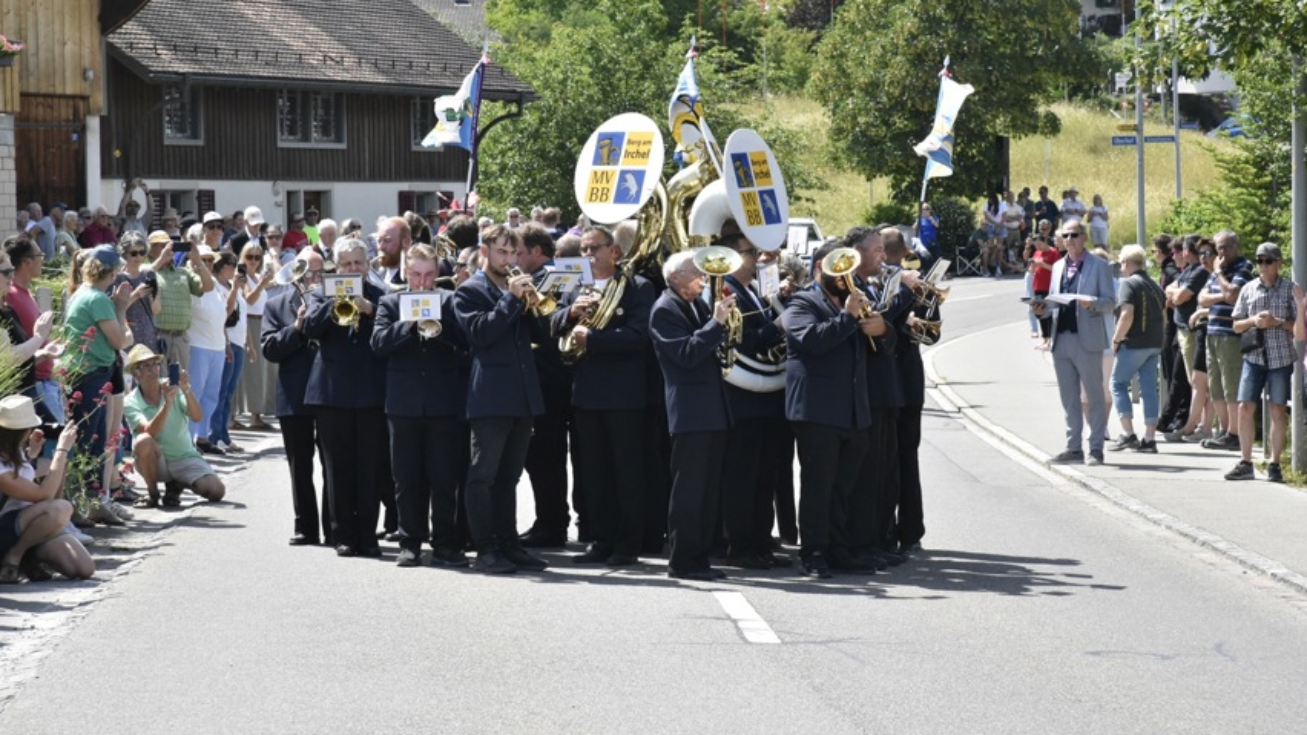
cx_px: 650
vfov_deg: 9.5
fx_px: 4401
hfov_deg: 16.9
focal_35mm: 127
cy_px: 302
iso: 3200
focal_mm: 120
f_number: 11
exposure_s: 1/2000
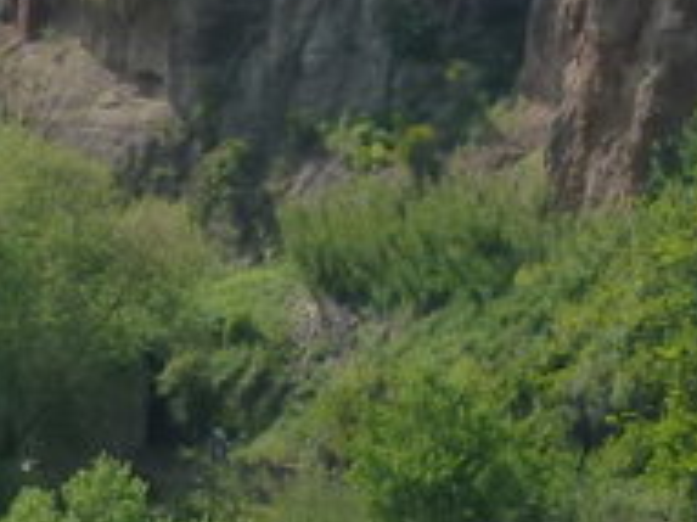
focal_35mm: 412
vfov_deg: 3.6
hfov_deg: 4.8
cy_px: -438
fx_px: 8290
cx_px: 1044
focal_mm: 14.8
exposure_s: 1/640
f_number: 4.8
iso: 160
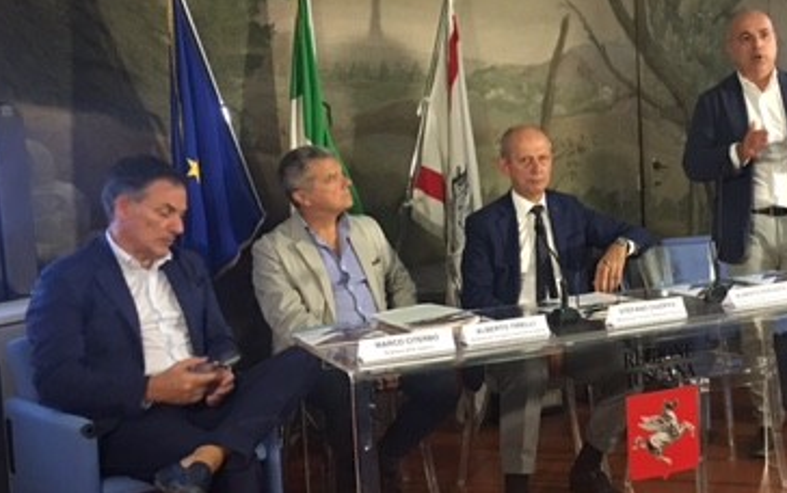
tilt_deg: -5.7
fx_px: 1159
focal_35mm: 54
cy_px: 255
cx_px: 664
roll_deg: +1.9
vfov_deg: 24.0
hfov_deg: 35.9
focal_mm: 4.15
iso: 100
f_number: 2.2
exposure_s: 1/10
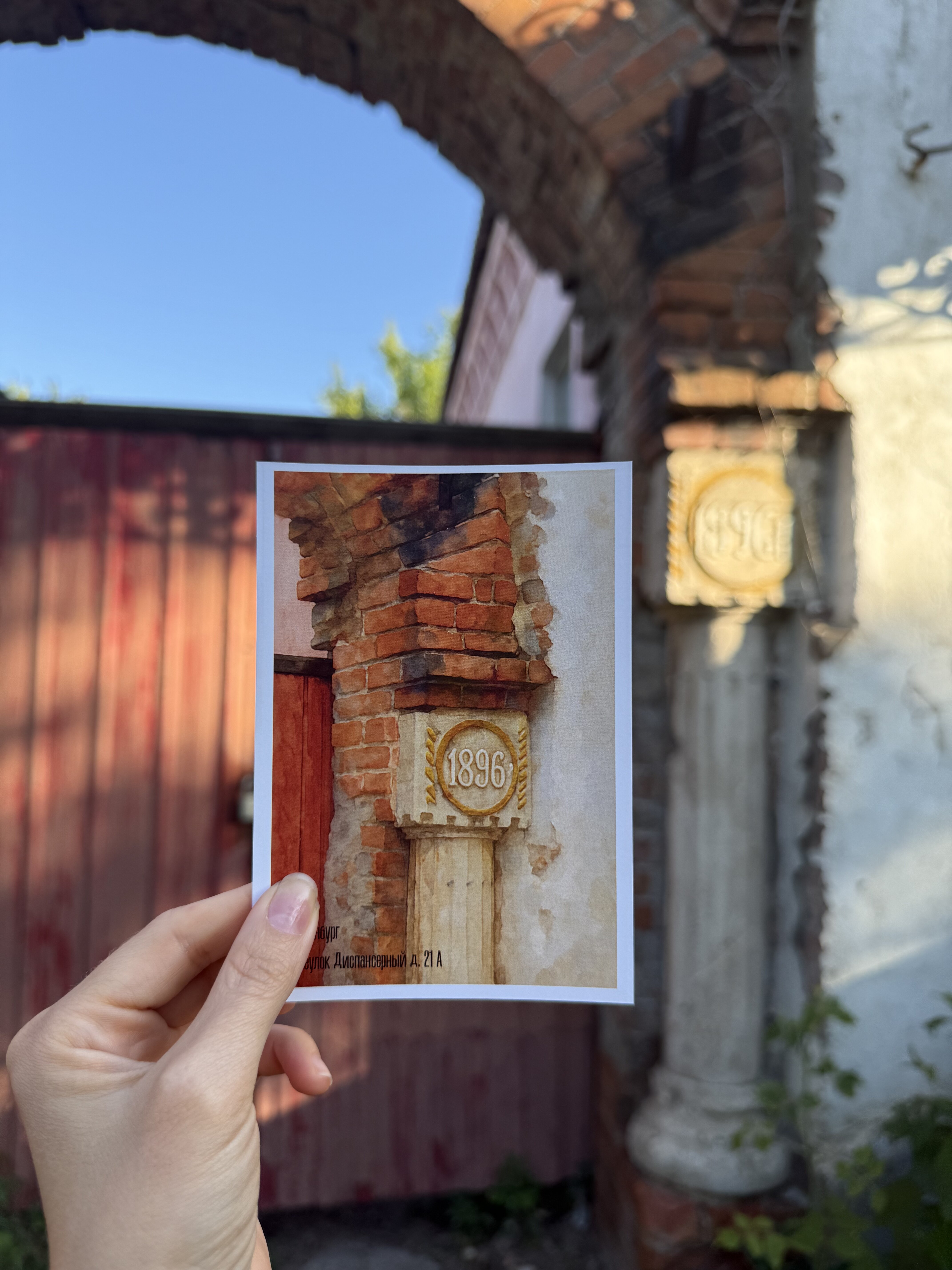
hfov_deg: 56.8
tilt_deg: +3.8
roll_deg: -1.2
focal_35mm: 24
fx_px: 880
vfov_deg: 71.6
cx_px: 476
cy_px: 635
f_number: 1.78
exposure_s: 1/1046
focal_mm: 6.76
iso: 80
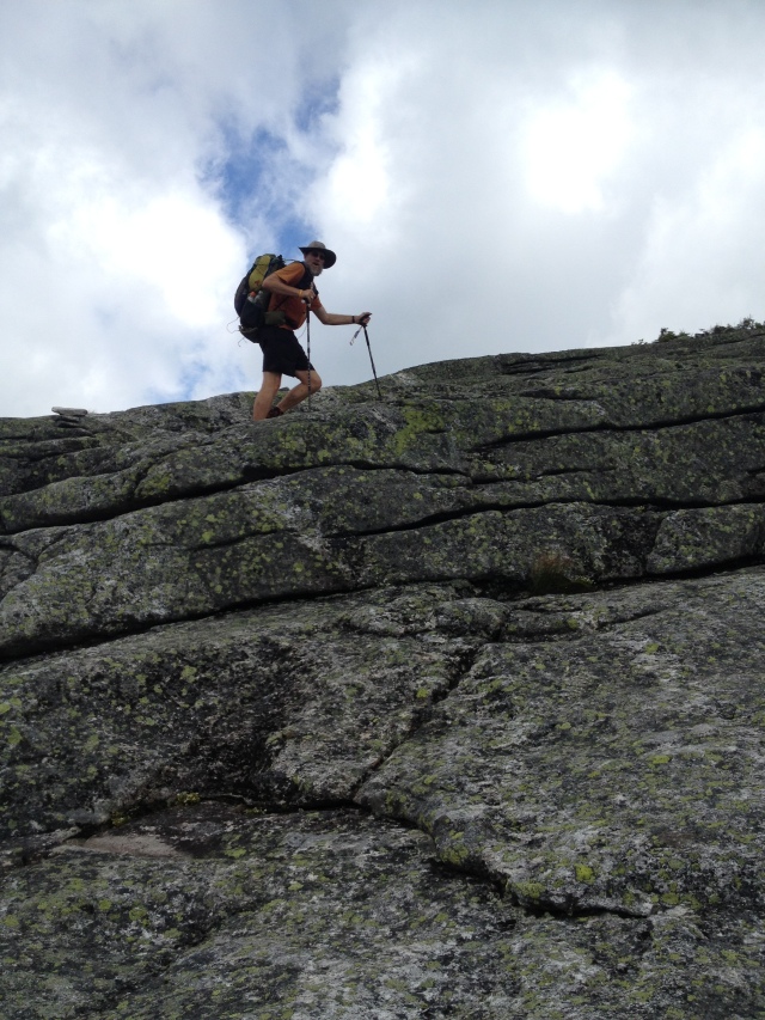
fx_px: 1031
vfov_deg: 52.6
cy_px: 510
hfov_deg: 40.7
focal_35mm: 35
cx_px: 382
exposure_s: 1/1534
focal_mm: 4.28
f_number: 2.4
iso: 50
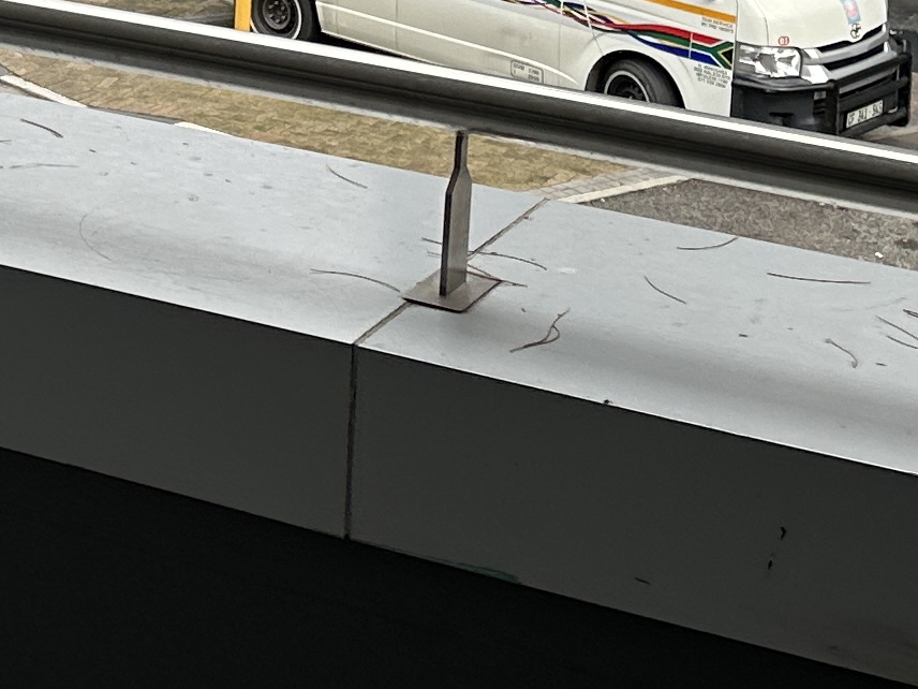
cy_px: -475
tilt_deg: -4.0
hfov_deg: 16.9
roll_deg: -3.0
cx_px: -60
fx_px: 2997
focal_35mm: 113
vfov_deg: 12.2
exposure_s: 1/1289
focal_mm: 6.86
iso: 80
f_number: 1.78
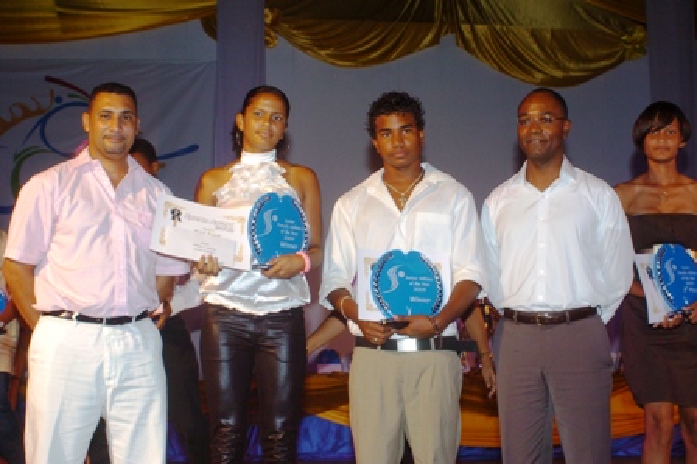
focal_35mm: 52
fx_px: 1016
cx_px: 348
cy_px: 232
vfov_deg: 25.7
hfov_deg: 37.9
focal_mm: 35
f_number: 5.6
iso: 400
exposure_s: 1/125
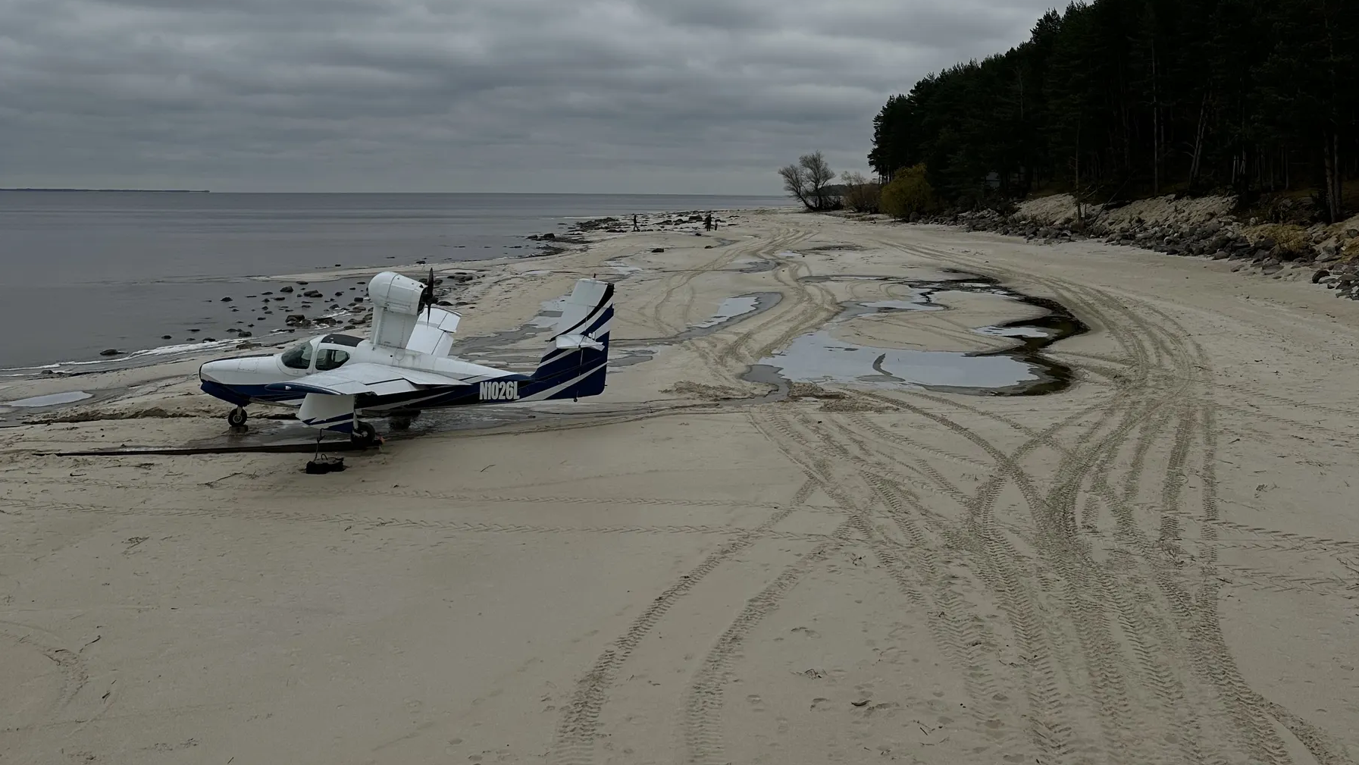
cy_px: 4
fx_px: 1261
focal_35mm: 35
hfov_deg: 56.6
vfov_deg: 31.3
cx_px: 681
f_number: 1.78
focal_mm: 6.86
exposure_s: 1/2967
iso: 80
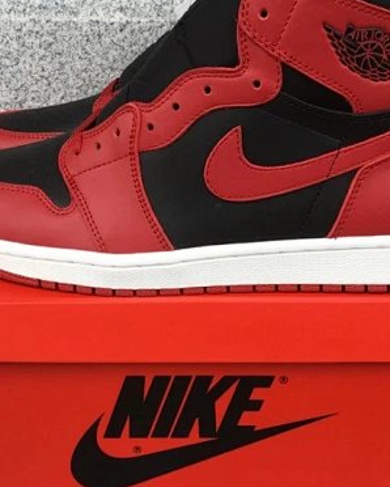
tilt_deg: -19.9
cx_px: 209
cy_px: 189
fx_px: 750
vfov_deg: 35.8
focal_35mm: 52
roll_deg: +0.3
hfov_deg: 29.2
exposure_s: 1/100
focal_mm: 3.3
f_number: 2.4
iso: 25
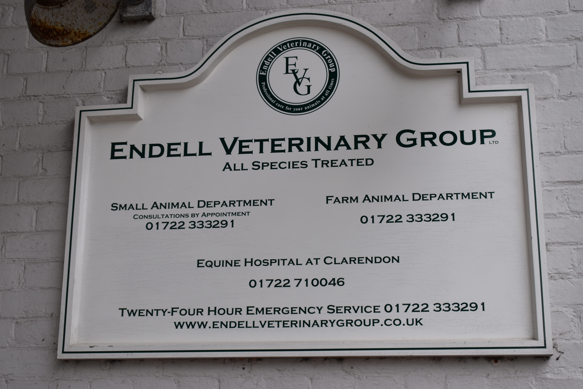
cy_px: 194
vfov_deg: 25.8
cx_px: 292
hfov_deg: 37.9
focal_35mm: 52
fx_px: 850
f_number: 5.6
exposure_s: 1/250
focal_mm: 35
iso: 200
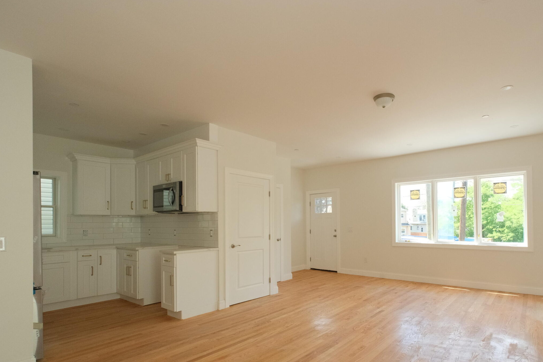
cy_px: 221
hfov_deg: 85.6
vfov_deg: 63.9
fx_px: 287
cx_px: 330
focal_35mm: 19
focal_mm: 10
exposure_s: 1/160
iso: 1600
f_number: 7.1
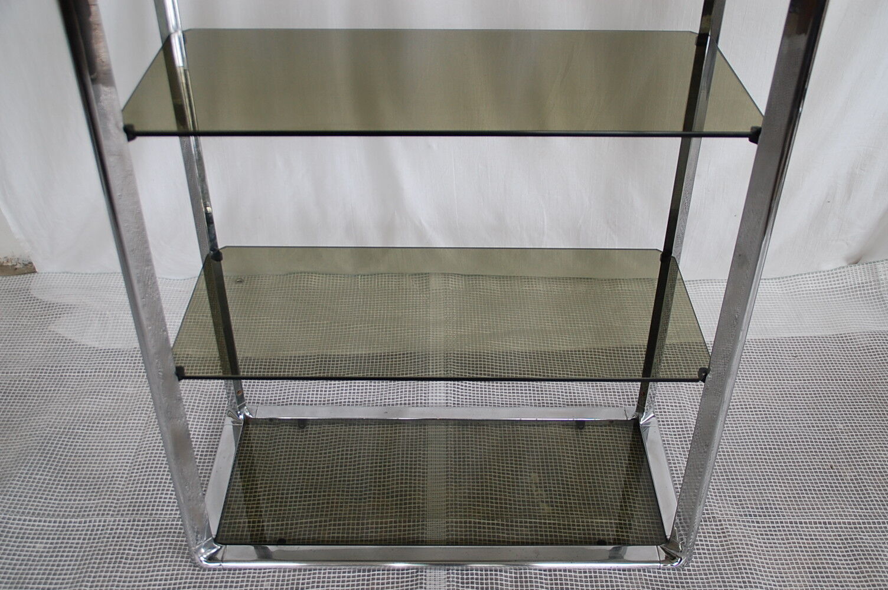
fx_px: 924
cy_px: 295
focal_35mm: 38
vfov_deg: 35.4
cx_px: 444
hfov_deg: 51.3
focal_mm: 25
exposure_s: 1/60
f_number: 3.8
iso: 400
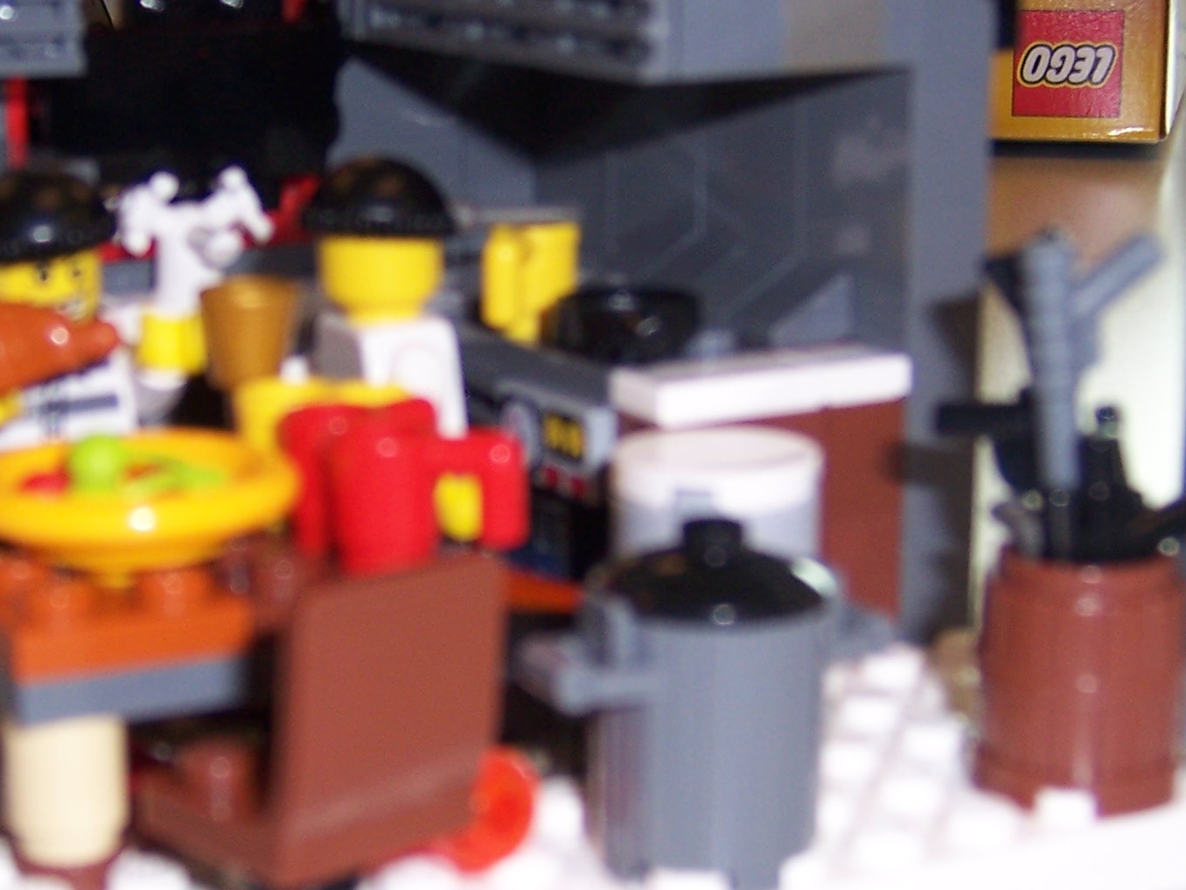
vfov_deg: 19.4
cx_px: 363
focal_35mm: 76
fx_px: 2604
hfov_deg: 25.5
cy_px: 458
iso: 80
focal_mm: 6.7
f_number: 3.4
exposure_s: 1/60
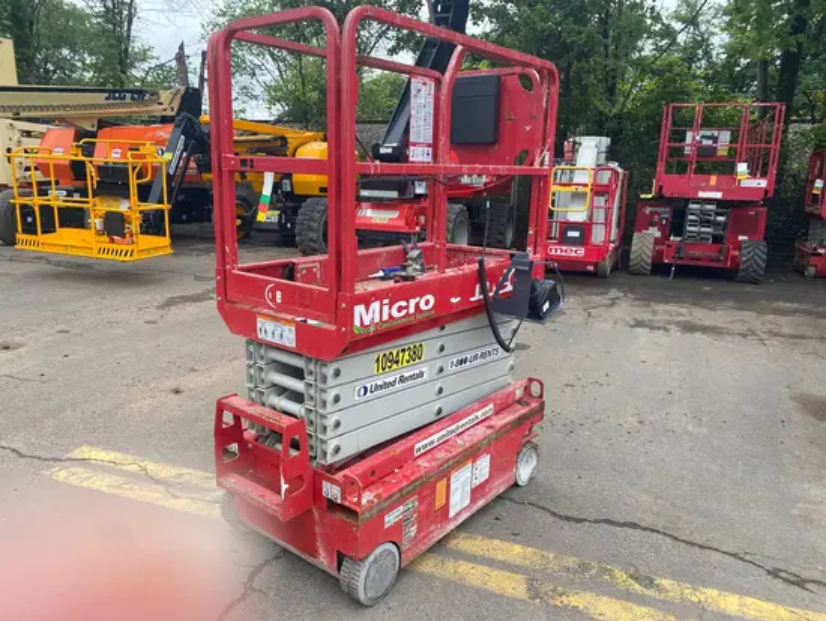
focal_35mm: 26
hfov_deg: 67.3
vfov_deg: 53.1
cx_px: 413
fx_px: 621
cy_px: 310
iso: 32
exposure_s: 1/600
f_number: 1.8
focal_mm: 4.25
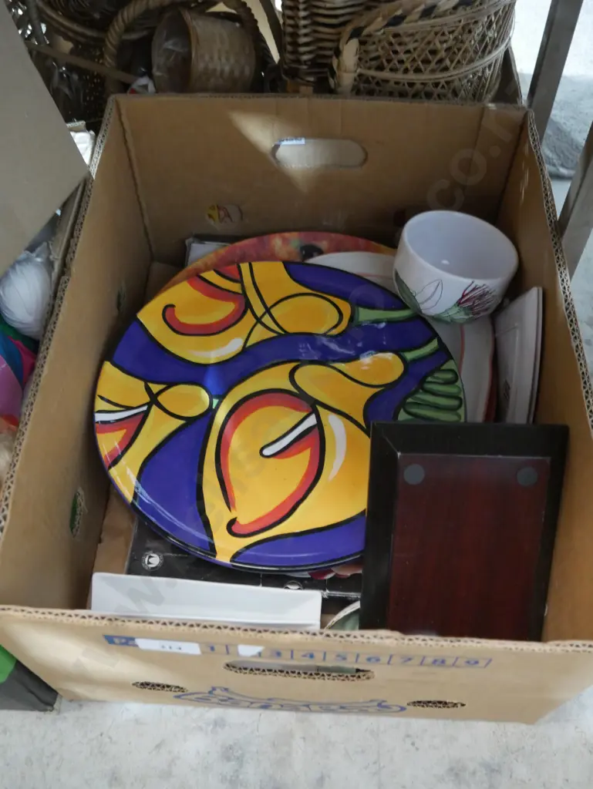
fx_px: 730
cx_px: 296
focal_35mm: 32
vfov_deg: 56.8
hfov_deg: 44.2
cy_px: 394
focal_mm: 16
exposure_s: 1/20
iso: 3200
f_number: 3.6
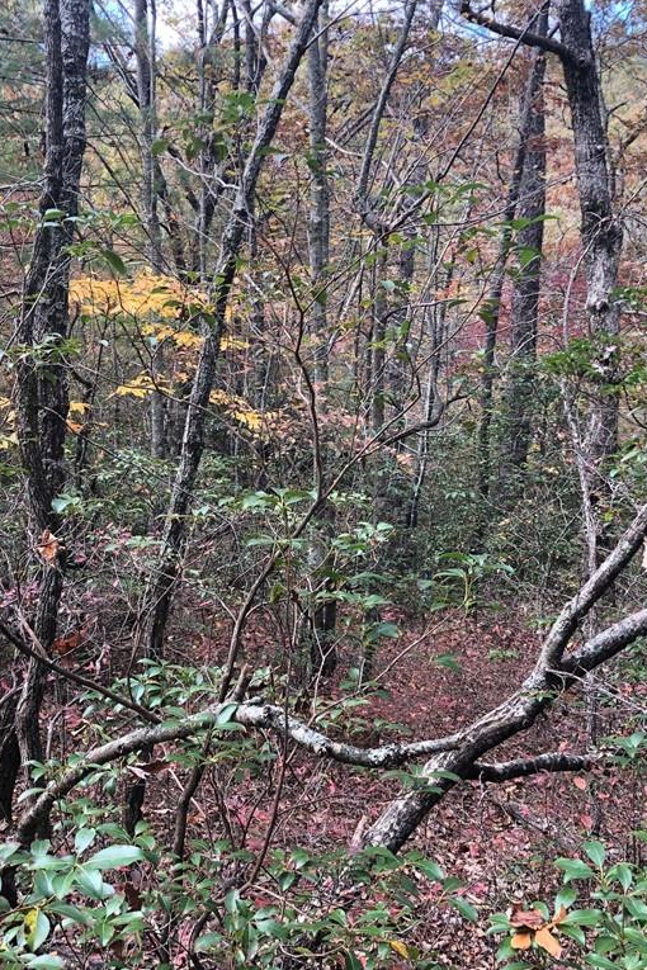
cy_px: 484
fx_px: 1051
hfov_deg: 34.1
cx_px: 275
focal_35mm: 39
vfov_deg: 49.6
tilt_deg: -16.5
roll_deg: -3.1
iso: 20
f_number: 1.8
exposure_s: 1/128
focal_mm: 3.99
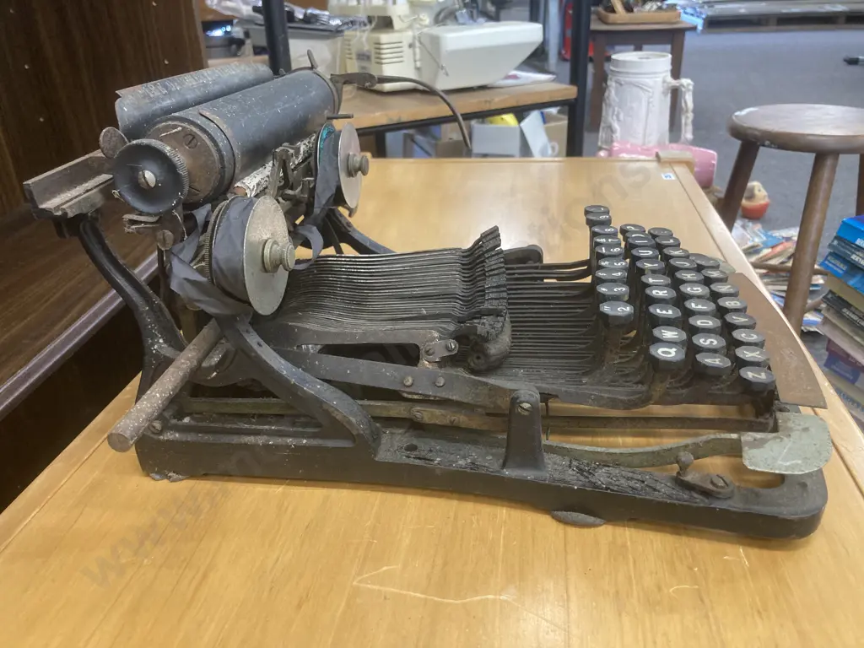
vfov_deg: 49.7
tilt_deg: -24.9
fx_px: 699
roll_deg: +1.7
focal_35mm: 28
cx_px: 432
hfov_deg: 63.4
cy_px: 324
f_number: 1.8
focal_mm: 3.99
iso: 160
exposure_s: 1/50
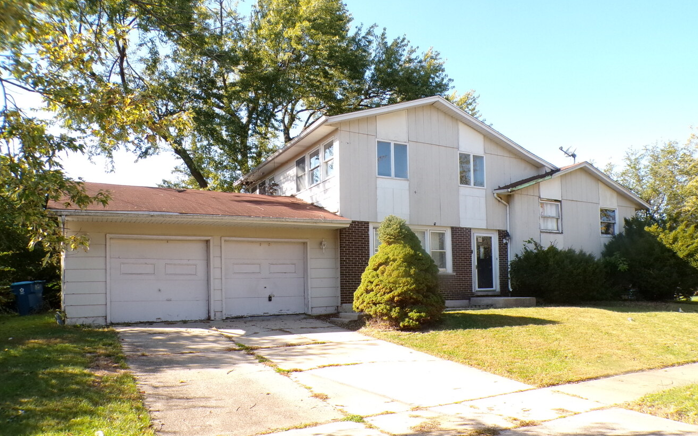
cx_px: 383
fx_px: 533
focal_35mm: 28
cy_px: 253
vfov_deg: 44.4
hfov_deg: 66.3
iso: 200
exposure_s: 1/400
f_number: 4.4
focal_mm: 4.3
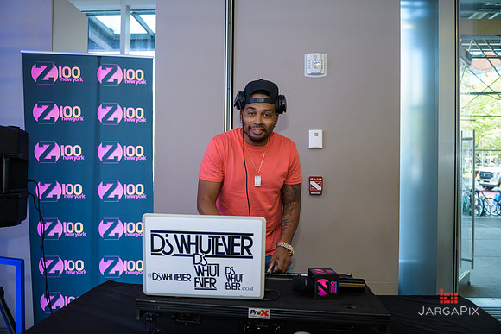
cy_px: 167
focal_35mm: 26
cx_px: 250
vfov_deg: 49.6
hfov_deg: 69.4
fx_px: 362
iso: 400
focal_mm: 26
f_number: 3.2
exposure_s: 1/125
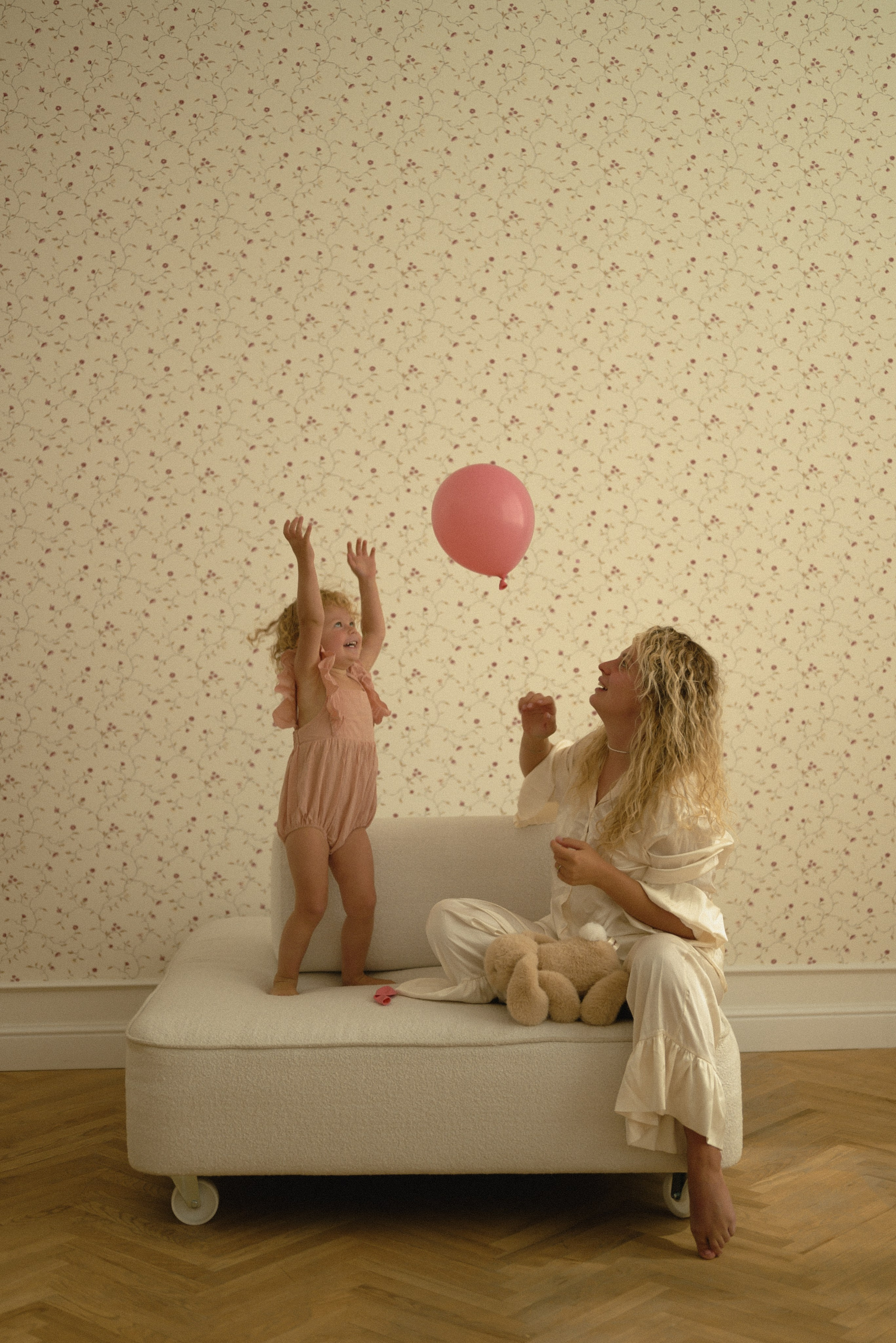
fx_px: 1865
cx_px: 448
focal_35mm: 50
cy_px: 672
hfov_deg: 27.0
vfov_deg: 39.6
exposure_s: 1/160
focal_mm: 50
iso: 100
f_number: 1.8
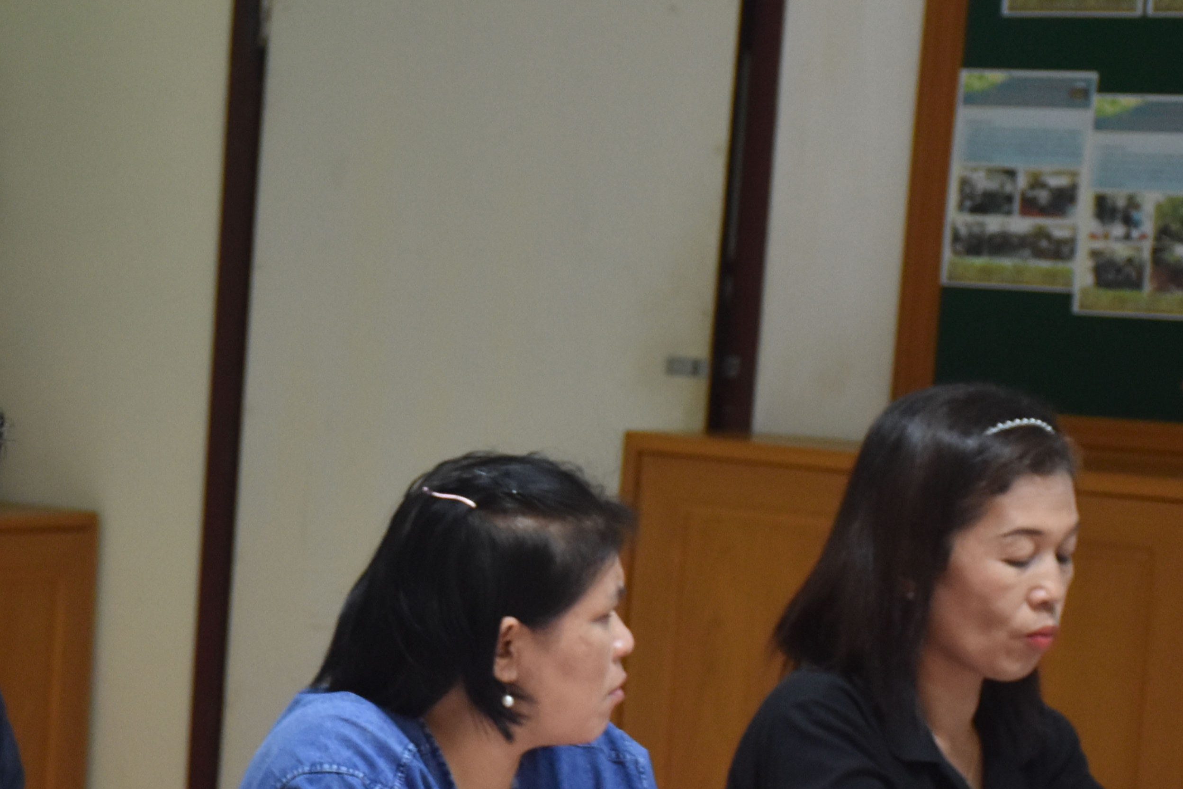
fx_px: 5330
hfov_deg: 12.5
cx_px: 42
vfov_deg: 8.4
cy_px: 717
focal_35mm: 162
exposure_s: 1/60
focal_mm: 45
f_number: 4.5
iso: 1400
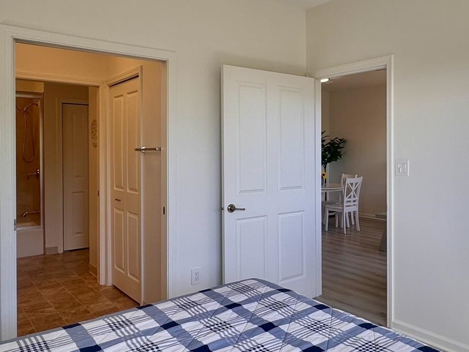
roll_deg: -0.1
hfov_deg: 54.3
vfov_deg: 44.1
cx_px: 348
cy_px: 155
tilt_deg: -0.6
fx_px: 434
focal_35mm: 32
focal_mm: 2.22
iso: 50
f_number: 2.2
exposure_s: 1/120
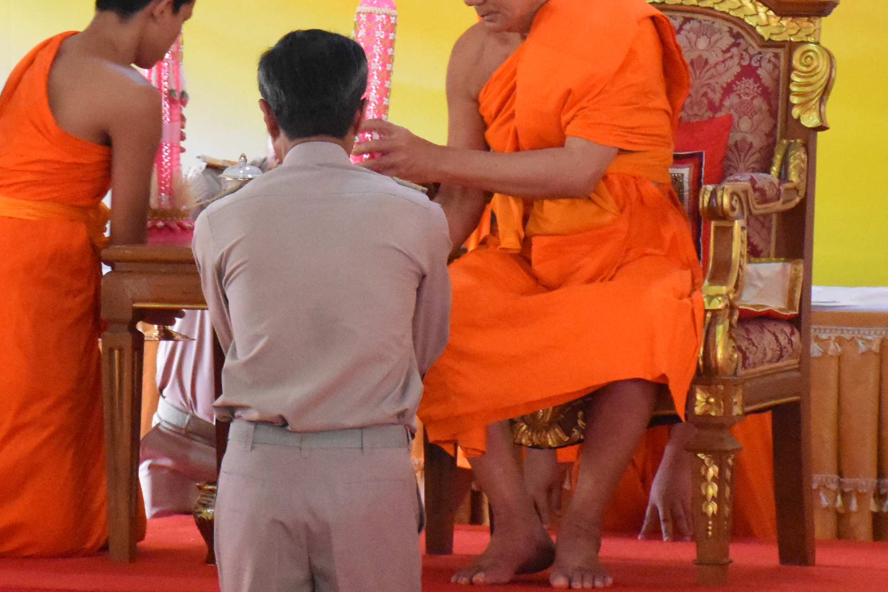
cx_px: 174
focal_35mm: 360
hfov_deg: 5.7
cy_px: 60
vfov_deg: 3.8
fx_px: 8889
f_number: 5.3
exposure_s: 1/125
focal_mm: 85
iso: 5600
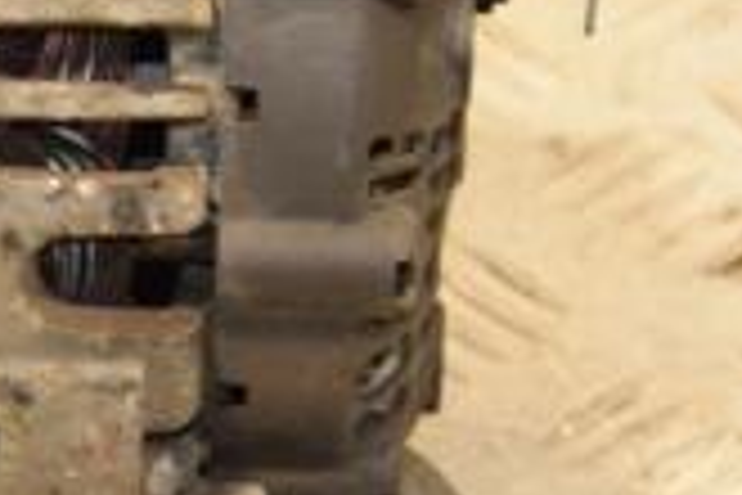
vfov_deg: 4.8
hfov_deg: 7.2
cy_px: 189
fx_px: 5853
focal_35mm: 284
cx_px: -45
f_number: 5
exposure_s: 1/160
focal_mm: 52
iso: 800
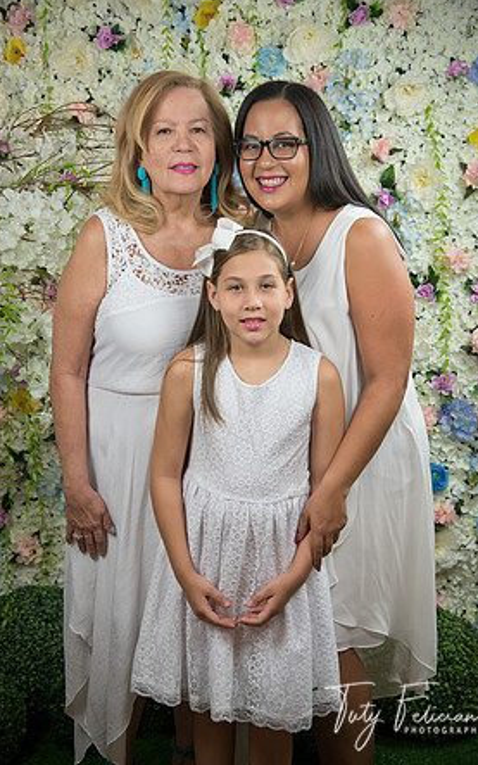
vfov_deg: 34.0
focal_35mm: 60
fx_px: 1250
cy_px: 382
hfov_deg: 21.6
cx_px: 252
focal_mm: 58
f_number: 5
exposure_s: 1/125
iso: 1250
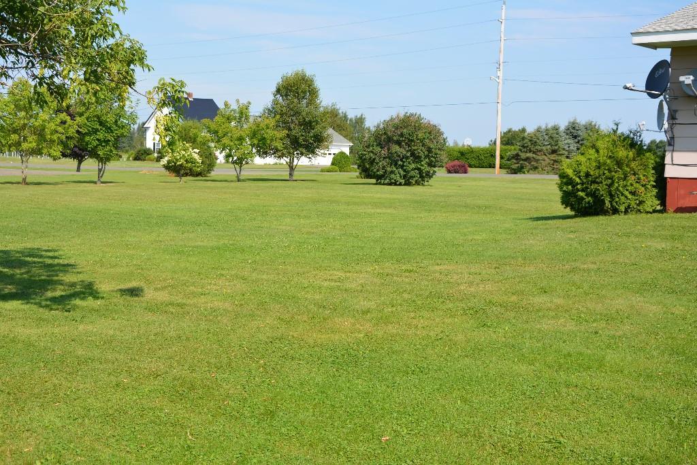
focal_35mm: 51
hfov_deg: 38.9
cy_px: 232
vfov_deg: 26.5
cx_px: 348
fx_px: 987
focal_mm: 34
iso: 125
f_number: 8
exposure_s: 1/250
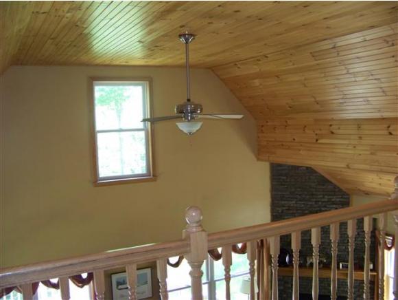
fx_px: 414
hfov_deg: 51.3
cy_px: 150
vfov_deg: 39.7
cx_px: 199
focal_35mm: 36
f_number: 2.8
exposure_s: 1/30
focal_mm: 5.85
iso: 200
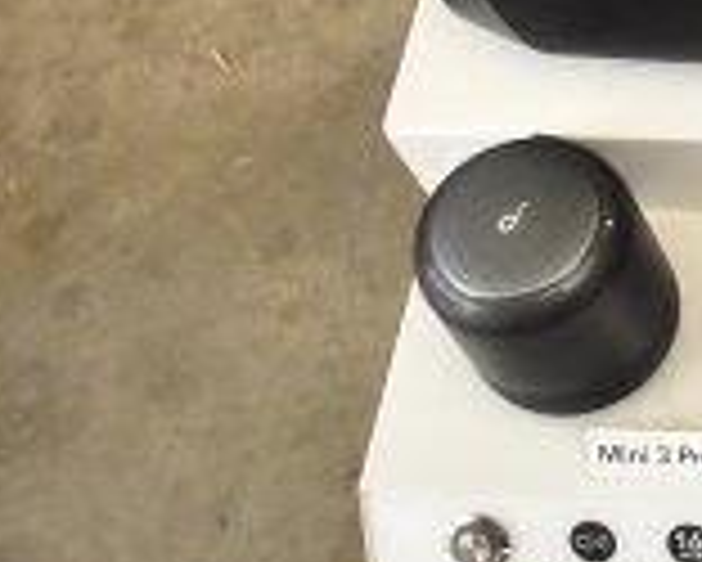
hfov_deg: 15.9
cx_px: 1336
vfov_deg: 15.2
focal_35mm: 99
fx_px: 2058
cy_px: -38
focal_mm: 18
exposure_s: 1/30
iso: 720
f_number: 3.5
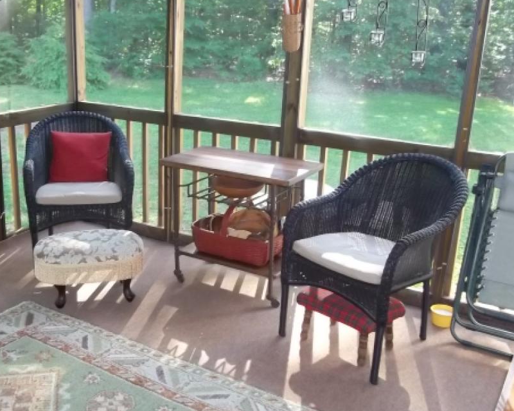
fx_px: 608
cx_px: 209
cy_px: 210
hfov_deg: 45.6
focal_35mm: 40
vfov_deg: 37.3
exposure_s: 1/40
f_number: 2.9
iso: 320
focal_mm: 5.7
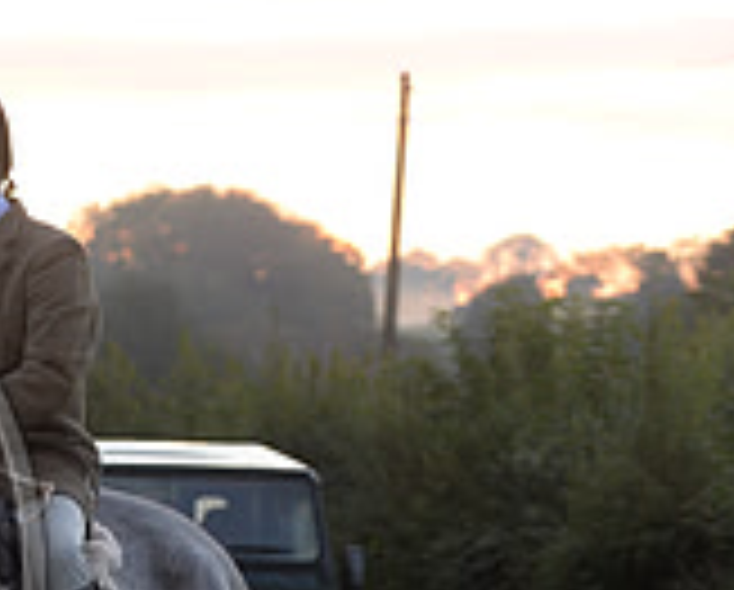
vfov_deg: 5.7
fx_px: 5941
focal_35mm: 273
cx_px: -468
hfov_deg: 6.9
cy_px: 527
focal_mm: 82
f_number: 3.5
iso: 1600
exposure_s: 1/200
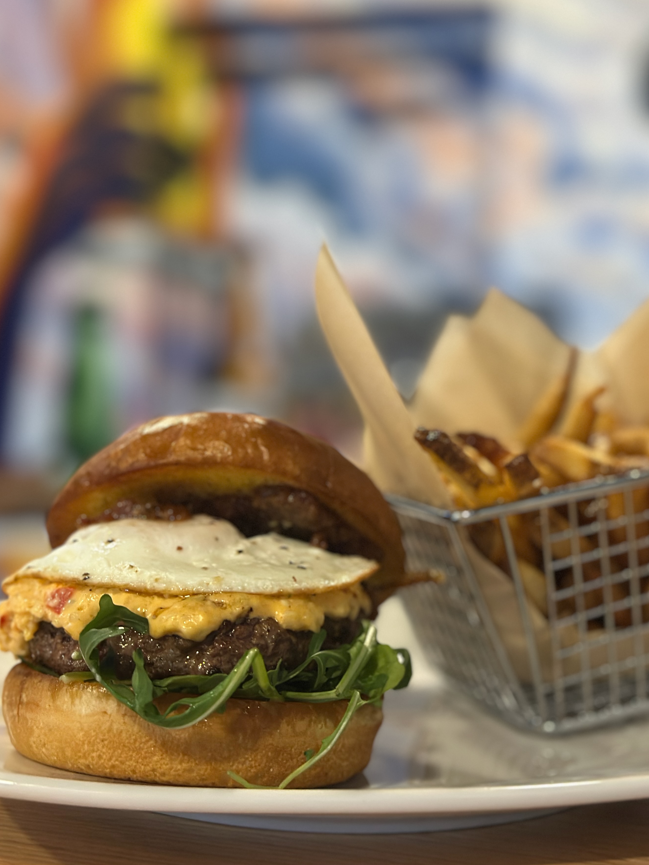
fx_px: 1375
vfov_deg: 34.9
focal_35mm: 55
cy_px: 382
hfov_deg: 26.6
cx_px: 343
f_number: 1.78
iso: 400
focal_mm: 6.86
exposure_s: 1/40
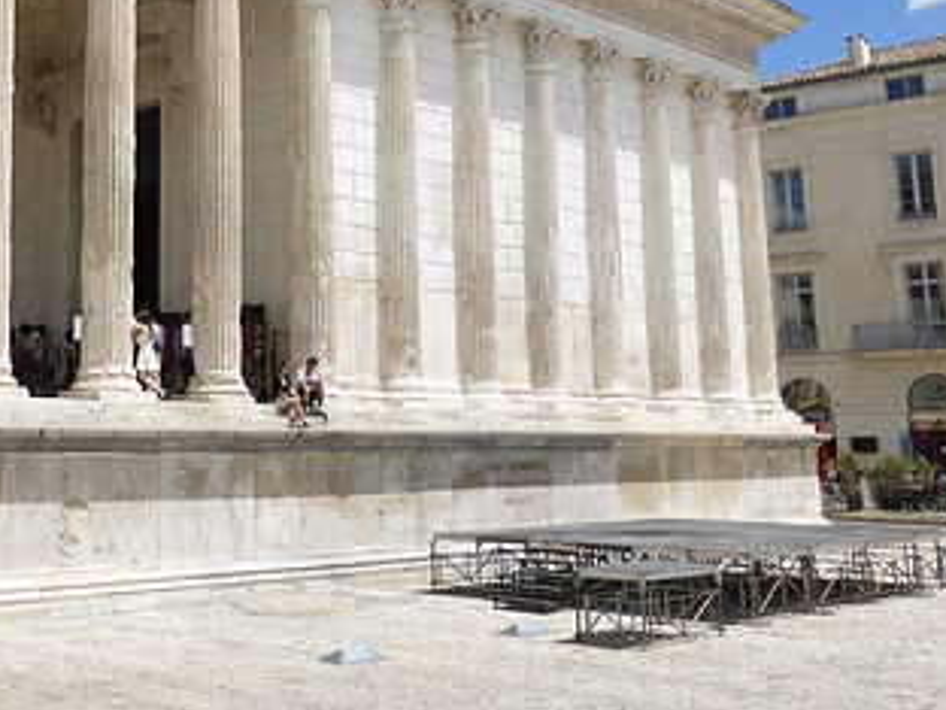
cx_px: 167
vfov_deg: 27.4
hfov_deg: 35.4
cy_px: 135
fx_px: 1421
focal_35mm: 52
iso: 100
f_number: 3.4
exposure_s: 1/1600
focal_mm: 4.8
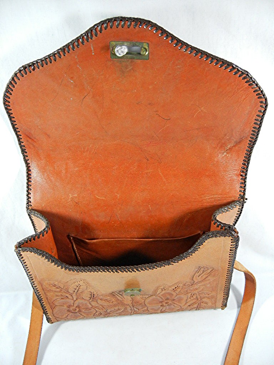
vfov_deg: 60.0
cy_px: 182
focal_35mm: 30
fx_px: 317
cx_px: 137
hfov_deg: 46.8
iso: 400
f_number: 3.5
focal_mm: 5.4
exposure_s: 1/27.4
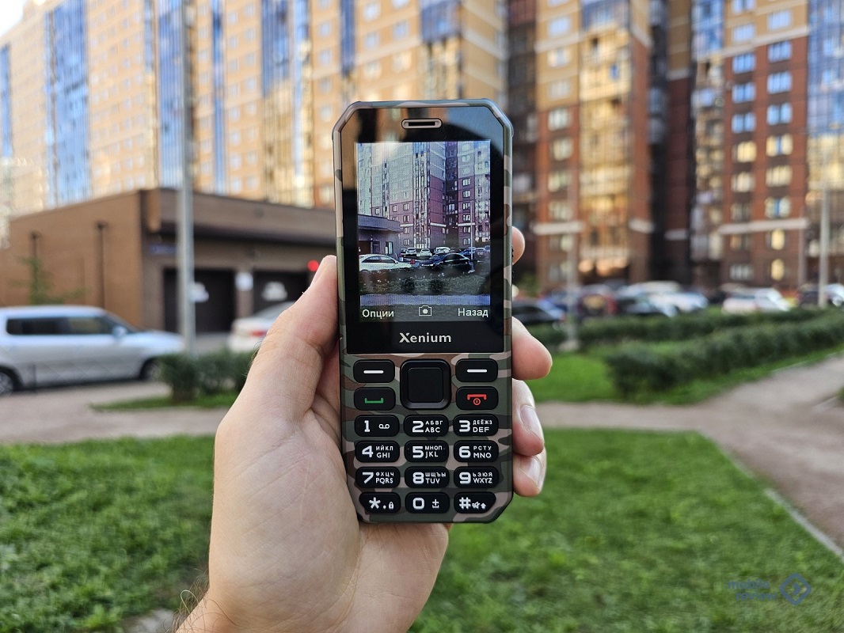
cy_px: 316
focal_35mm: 23
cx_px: 422
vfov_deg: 58.9
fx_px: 561
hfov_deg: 73.9
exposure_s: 1/180
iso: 32
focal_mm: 6.3
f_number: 1.7
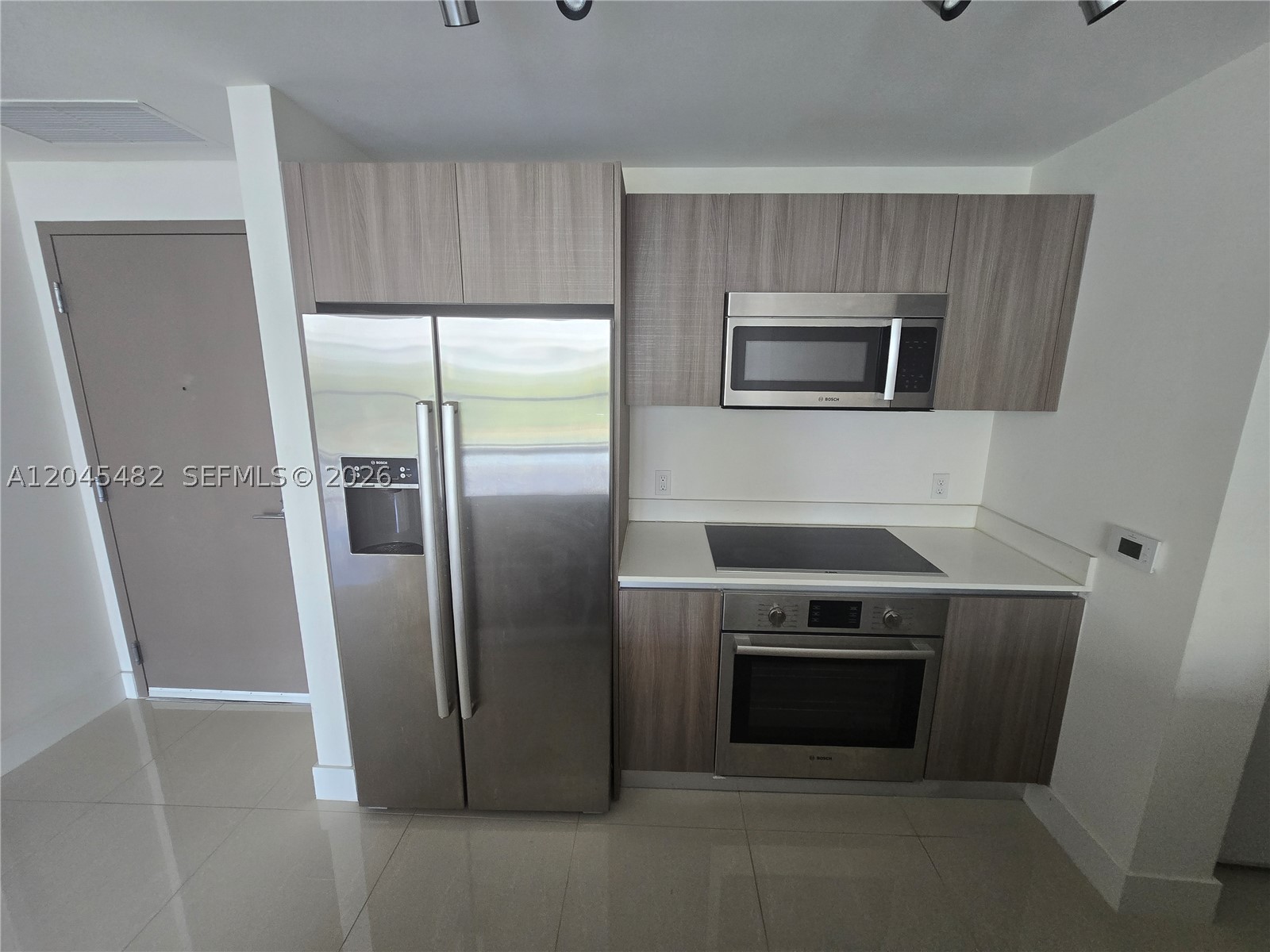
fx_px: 477
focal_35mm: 13
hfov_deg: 106.2
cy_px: 476
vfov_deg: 89.9
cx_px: 635
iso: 200
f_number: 2.2
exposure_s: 1/60
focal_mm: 2.2
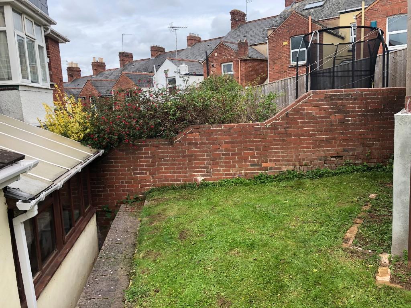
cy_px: 154
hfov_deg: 63.4
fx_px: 332
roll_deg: +2.6
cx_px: 206
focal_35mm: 28
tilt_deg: -7.4
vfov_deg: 49.7
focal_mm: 4
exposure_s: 1/453
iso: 20
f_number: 1.8
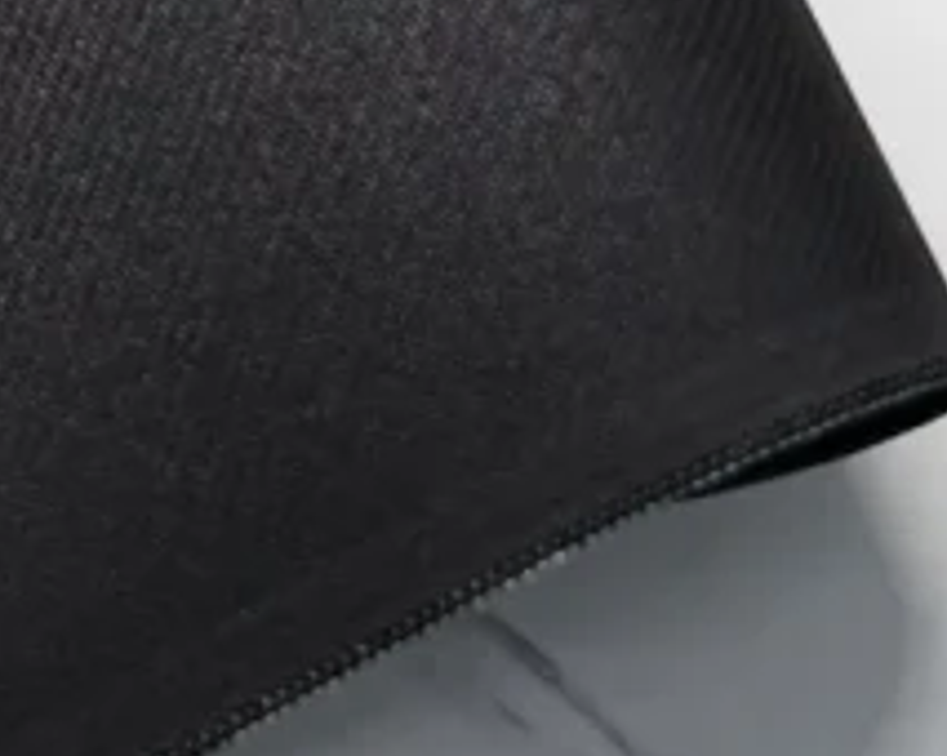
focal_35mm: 185
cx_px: -951
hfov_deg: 9.7
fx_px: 5180
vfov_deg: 8.1
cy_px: -456
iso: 640
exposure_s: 1/100
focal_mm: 42
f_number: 4
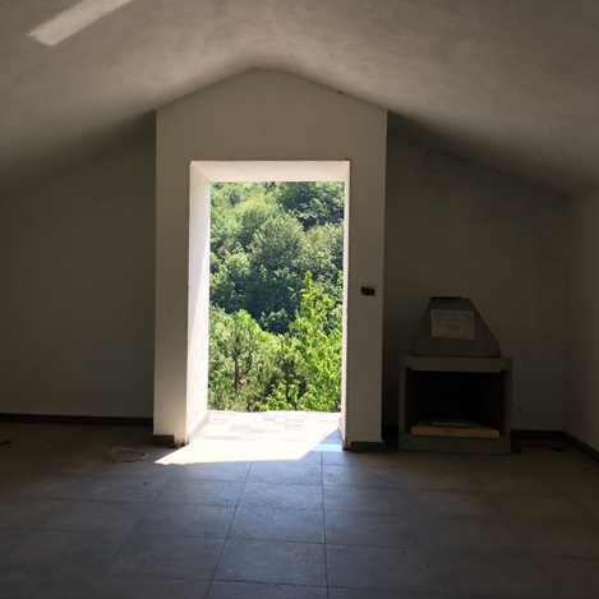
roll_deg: -1.6
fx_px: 685
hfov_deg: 47.0
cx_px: 245
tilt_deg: -1.4
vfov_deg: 47.2
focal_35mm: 35
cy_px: 299
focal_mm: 4.15
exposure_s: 1/282
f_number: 2.2
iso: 32
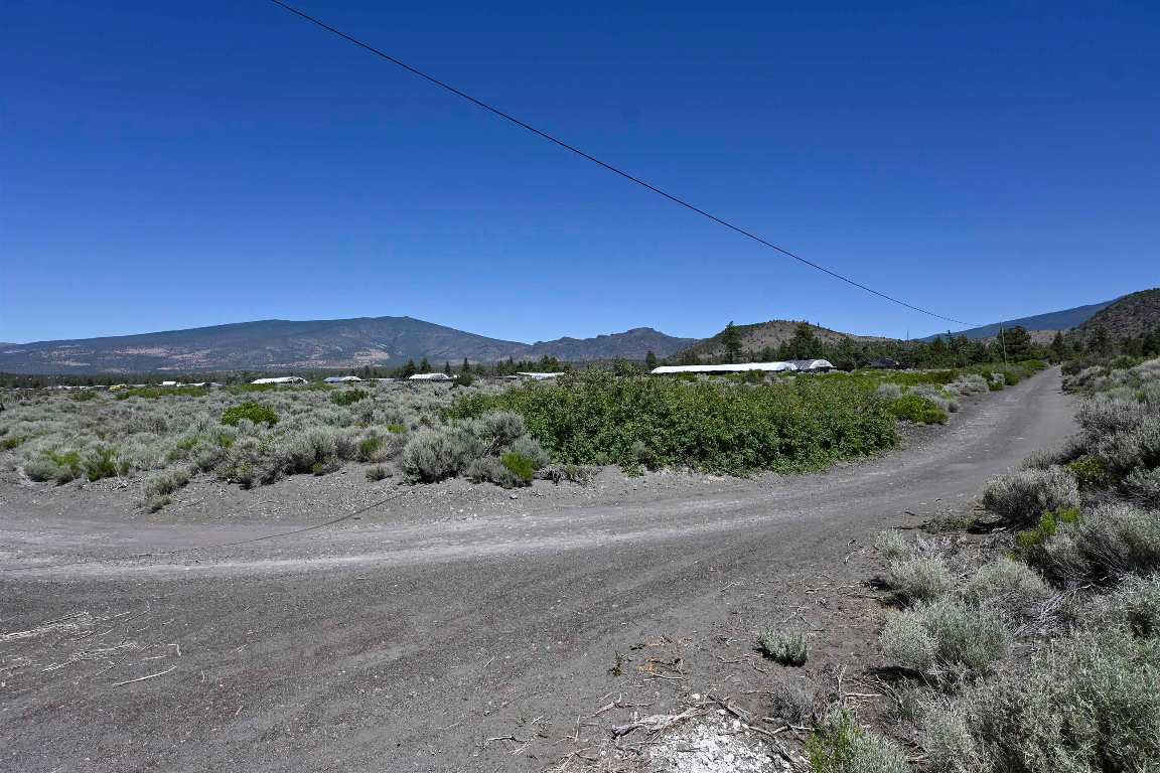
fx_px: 580
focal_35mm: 18
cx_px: 580
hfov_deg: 90.0
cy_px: 386
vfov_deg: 67.4
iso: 100
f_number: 7.1
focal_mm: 12
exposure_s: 1/400
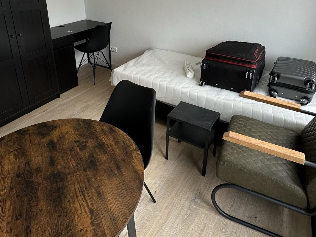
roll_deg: -1.1
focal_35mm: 27
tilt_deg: -20.2
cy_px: 57
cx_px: 157
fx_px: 246
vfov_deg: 49.1
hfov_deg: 65.3
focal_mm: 2.22
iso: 40
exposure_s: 1/99
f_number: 2.2
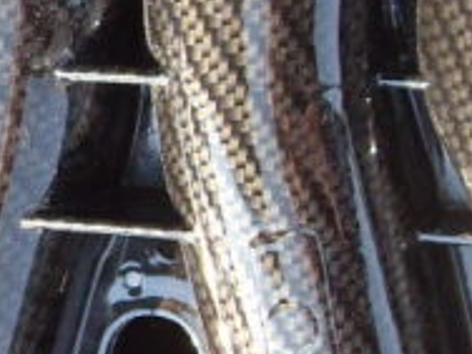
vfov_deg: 10.0
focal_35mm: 149
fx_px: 2032
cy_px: 136
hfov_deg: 13.2
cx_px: 110
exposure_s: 1/180
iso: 80
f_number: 2.8
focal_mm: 6.3
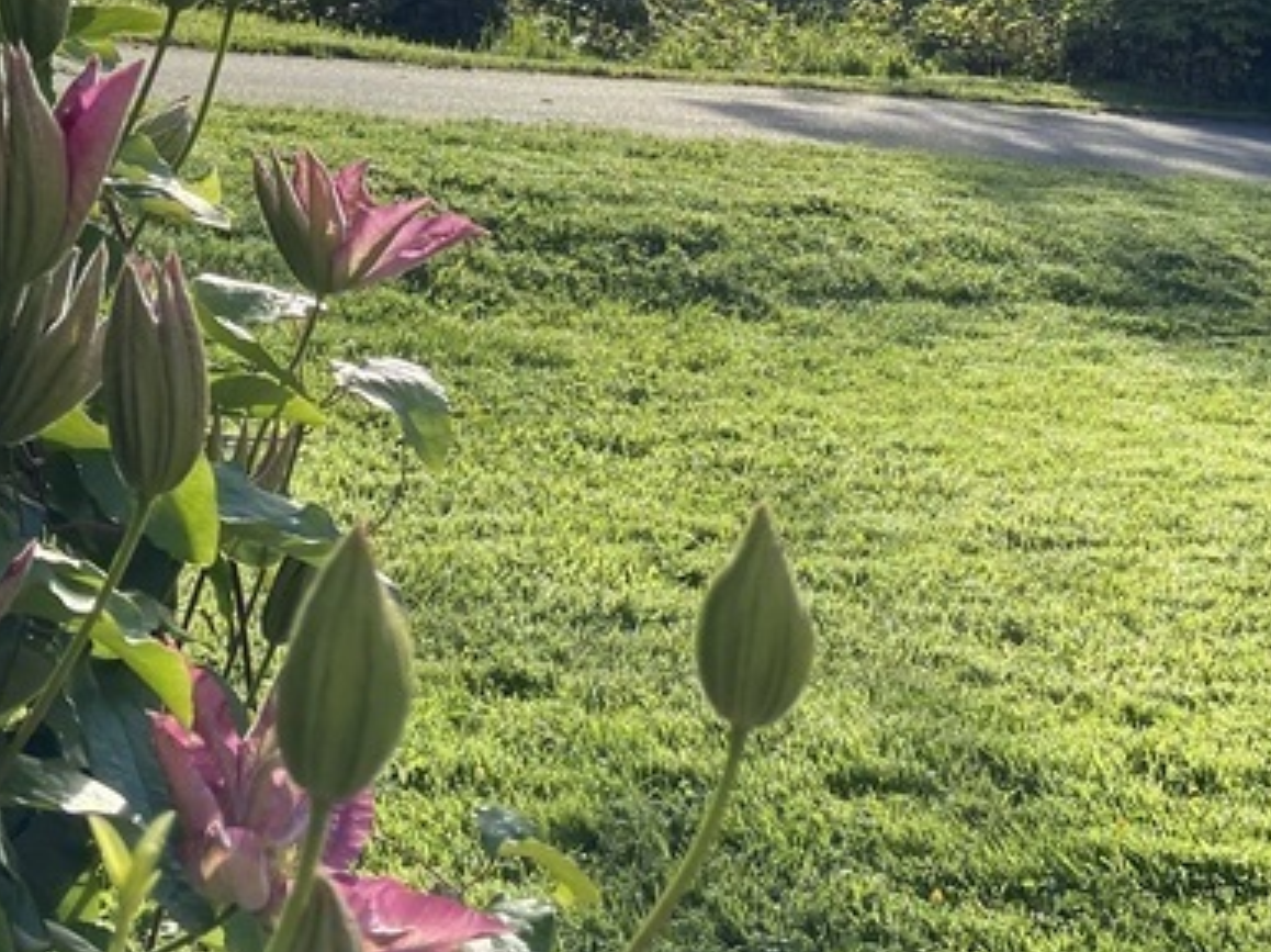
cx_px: 580
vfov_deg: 20.7
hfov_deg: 28.2
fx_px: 2532
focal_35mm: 69
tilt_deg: -4.9
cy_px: 26
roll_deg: +1.1
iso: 32
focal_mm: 4.25
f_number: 1.8
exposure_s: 1/2105
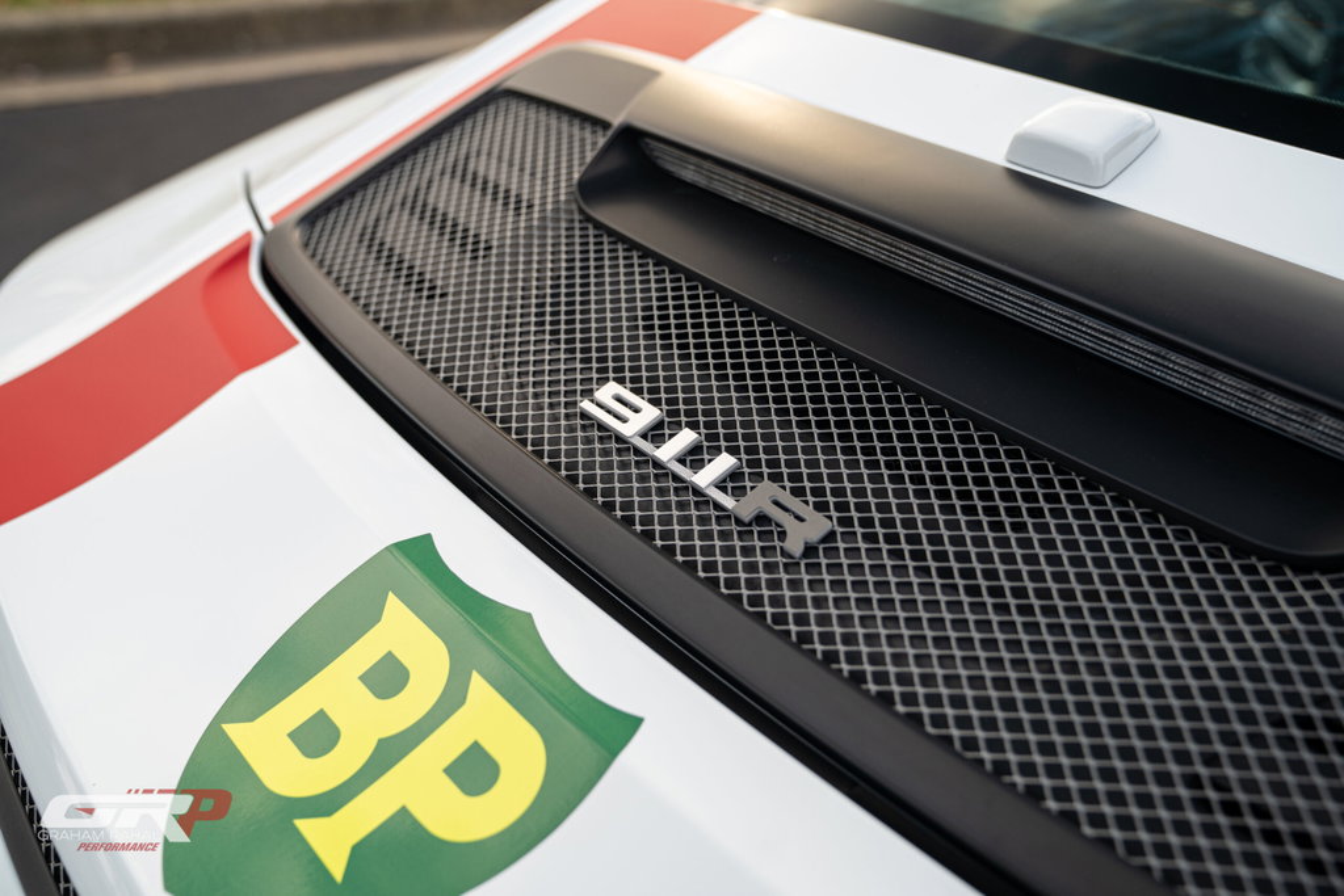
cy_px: 448
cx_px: 672
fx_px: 1269
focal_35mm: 34
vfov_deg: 38.9
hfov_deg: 55.8
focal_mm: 34
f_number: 4
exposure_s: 1/125
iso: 100
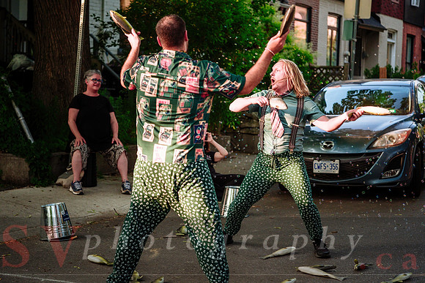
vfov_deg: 20.9
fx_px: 769
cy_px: 127
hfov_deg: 30.9
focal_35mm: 65
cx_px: 191
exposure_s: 1/1000
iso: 500
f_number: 1.8
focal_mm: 39.2
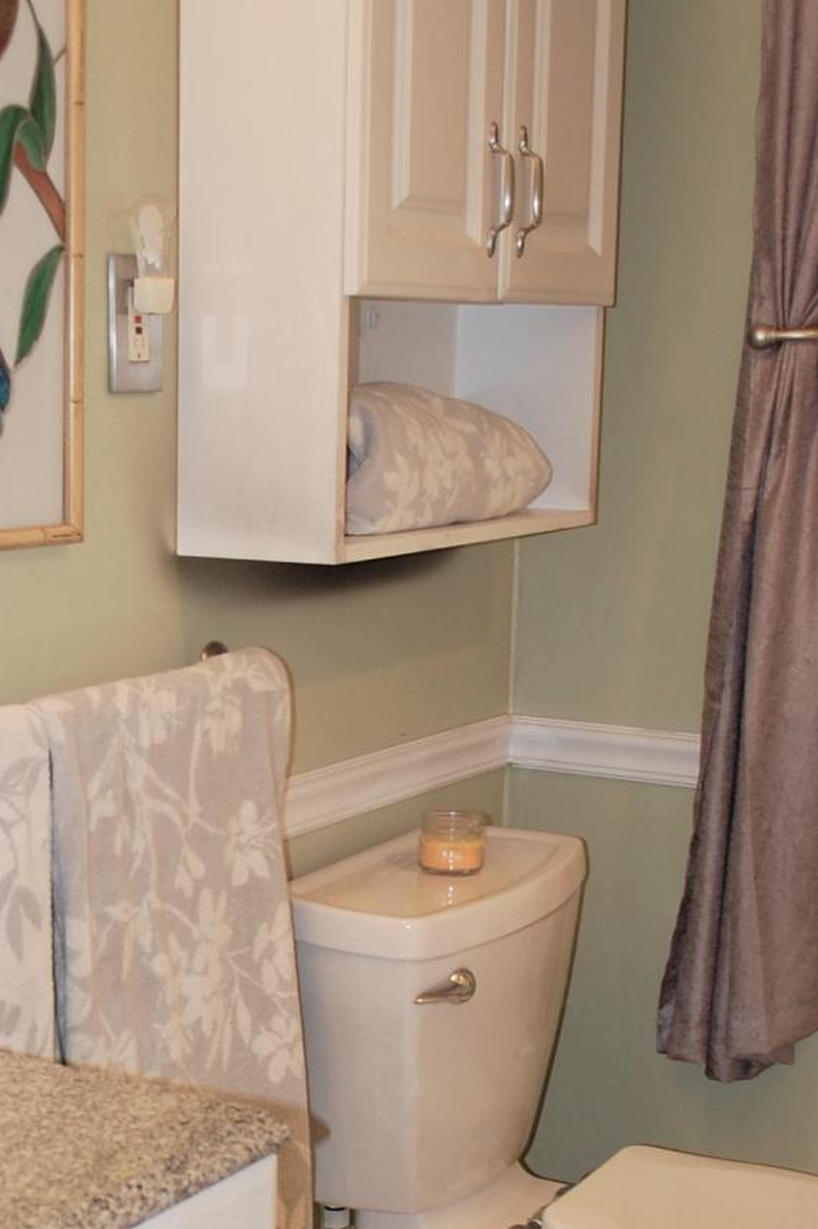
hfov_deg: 21.2
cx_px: 116
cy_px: 929
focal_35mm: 63
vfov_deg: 31.3
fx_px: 2151
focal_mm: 18
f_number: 3.5
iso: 400
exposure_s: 1/60
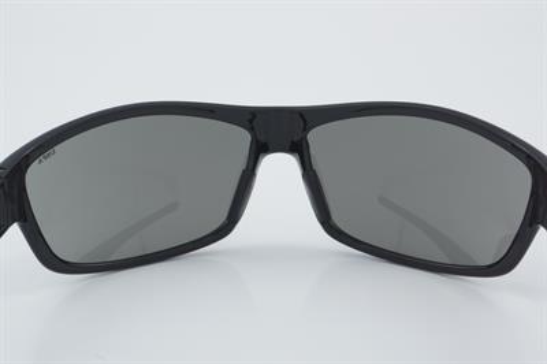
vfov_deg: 20.1
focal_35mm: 68
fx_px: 1025
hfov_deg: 29.9
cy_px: 182
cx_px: 274
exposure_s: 1/4
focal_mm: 45
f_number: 32
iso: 100
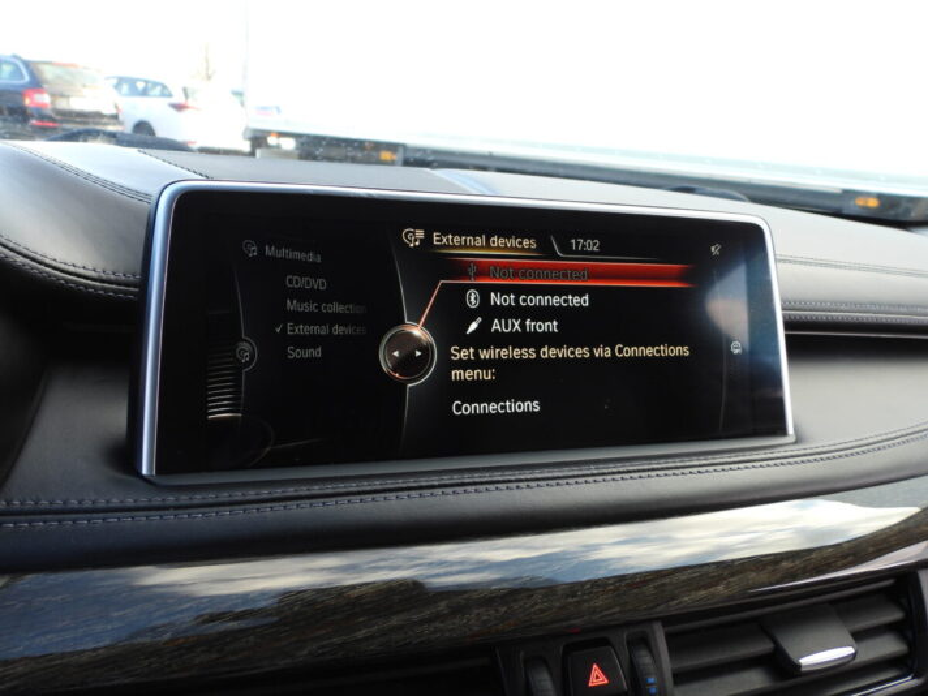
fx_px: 804
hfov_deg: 60.0
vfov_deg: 46.8
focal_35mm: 30
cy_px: 348
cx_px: 464
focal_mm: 5.4
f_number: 3.2
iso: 100
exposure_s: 1/60
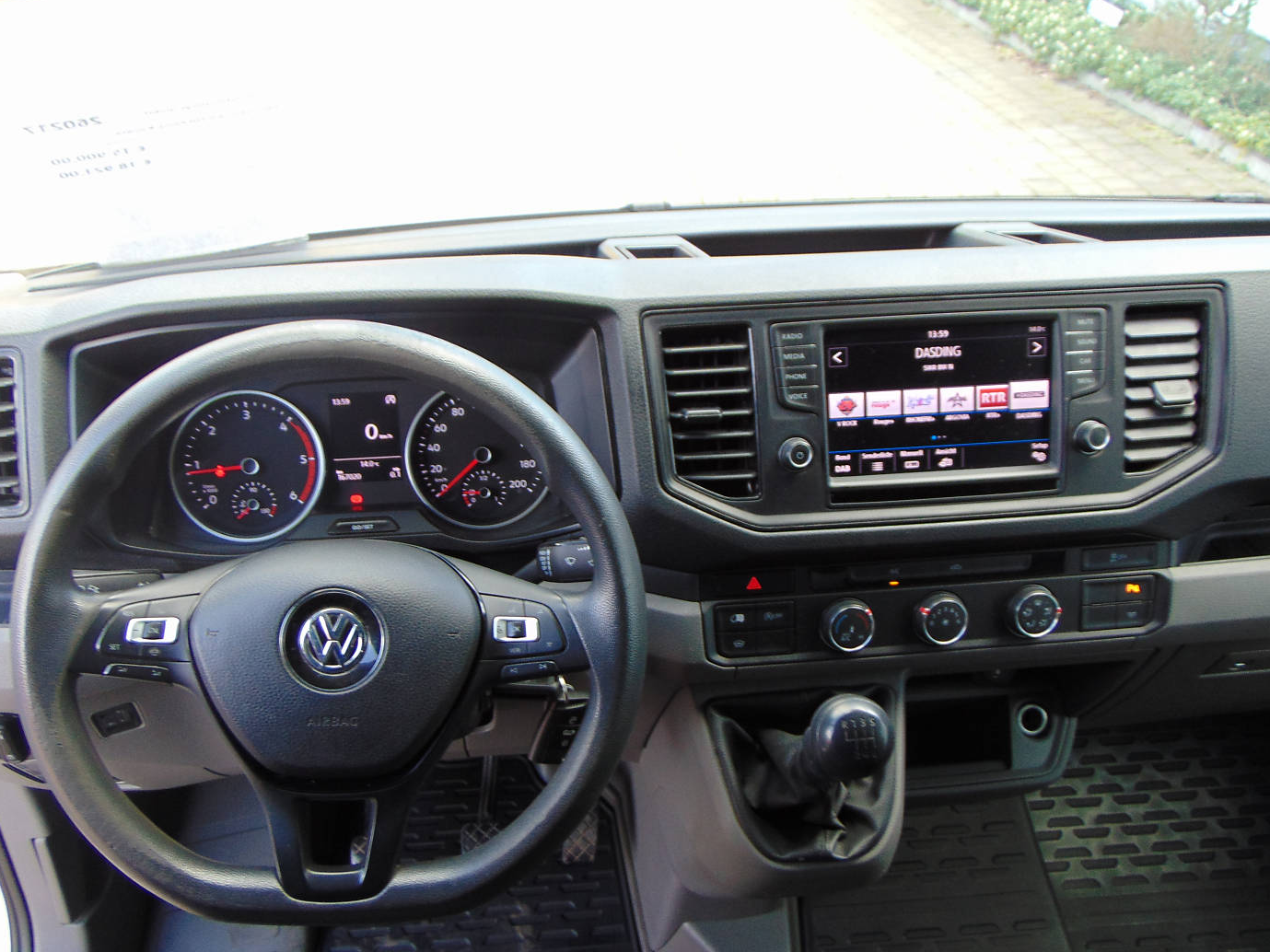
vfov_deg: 48.1
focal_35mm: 29
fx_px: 1064
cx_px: 600
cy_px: 547
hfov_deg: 61.6
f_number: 3
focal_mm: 4.5
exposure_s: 1/50
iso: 80
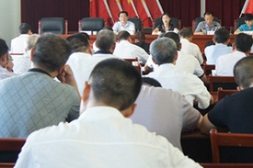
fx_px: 548
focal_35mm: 78
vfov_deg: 17.4
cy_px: 60
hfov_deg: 25.6
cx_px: 201
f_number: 4.5
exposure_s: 1/50
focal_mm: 26
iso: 800
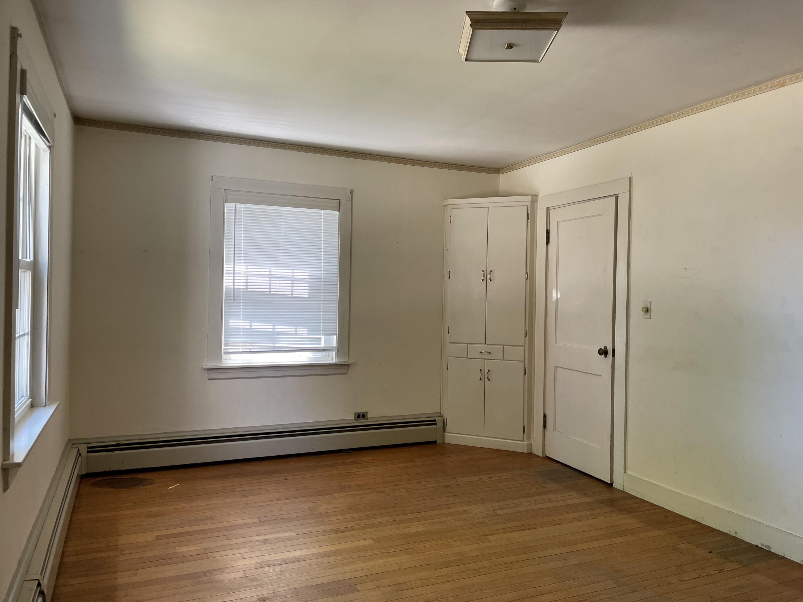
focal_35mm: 26
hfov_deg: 67.3
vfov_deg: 53.1
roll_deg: -1.3
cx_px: 402
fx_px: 603
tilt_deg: -0.8
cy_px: 301
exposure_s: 1/114
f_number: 1.6
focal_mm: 4.2
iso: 125
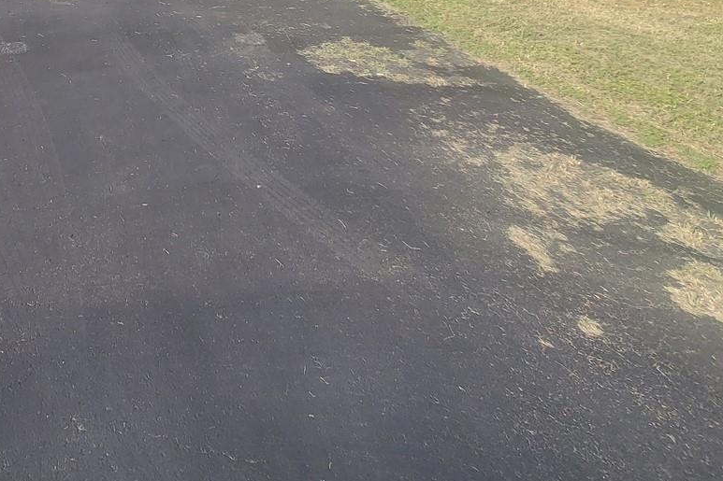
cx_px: 109
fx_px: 562
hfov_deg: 58.5
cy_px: -58
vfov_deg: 37.9
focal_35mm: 28
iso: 50
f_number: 2.2
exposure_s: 1/531
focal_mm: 1.8
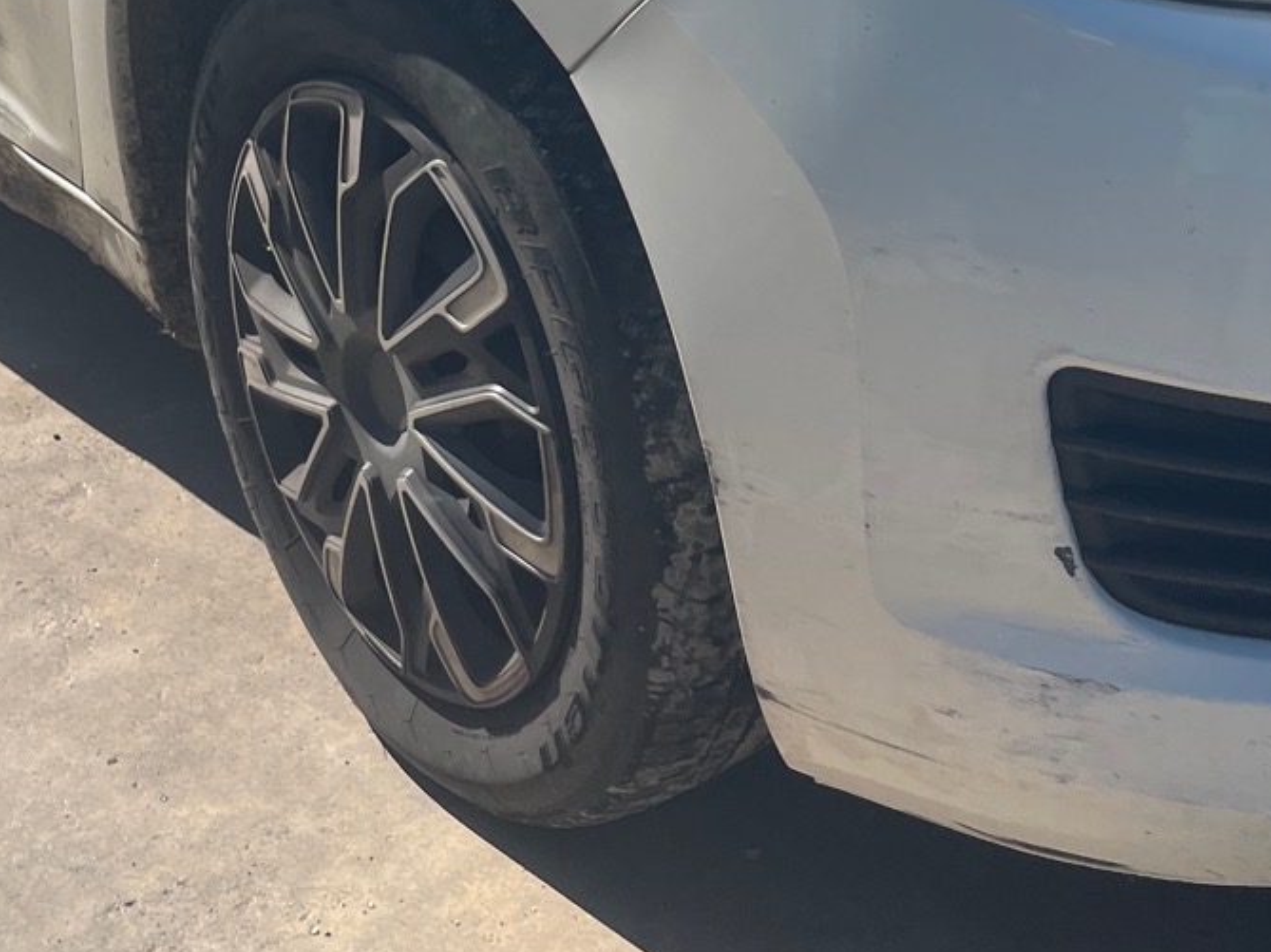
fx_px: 2569
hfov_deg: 27.6
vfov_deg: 19.5
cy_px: -247
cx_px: 882
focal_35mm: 70
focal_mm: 4.2
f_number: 1.6
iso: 32
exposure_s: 1/3731
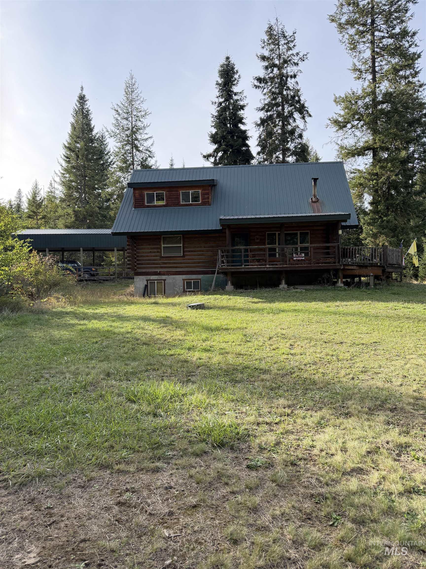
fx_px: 394
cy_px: 284
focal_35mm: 24
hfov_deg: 56.8
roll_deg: +1.1
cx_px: 213
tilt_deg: -0.3
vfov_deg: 71.6
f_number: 1.78
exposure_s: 1/1385
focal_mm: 6.76
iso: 100
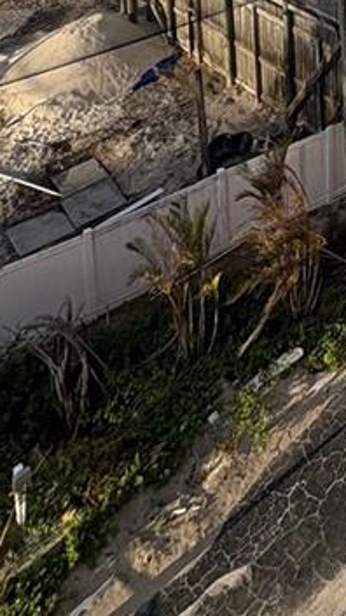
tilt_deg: -3.4
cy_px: -343
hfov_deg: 17.9
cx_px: 641
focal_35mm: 52
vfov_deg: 26.5
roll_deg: -1.3
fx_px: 848
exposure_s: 1/1160
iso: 40
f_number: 2.2
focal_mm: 2.22
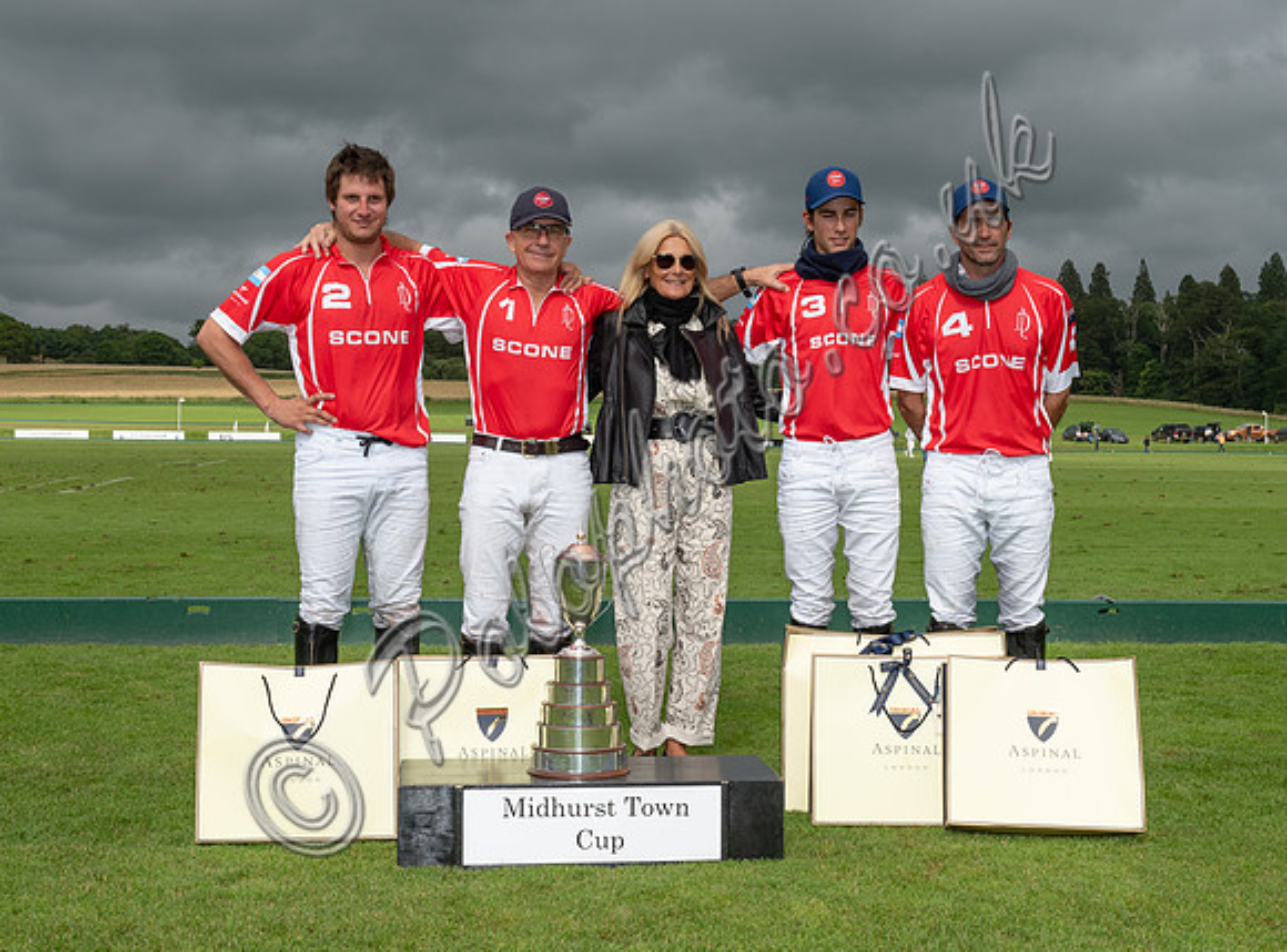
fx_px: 1923
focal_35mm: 52
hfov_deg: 37.0
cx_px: 646
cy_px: 466
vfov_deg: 27.8
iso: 160
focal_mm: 35
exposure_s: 1/250
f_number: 11
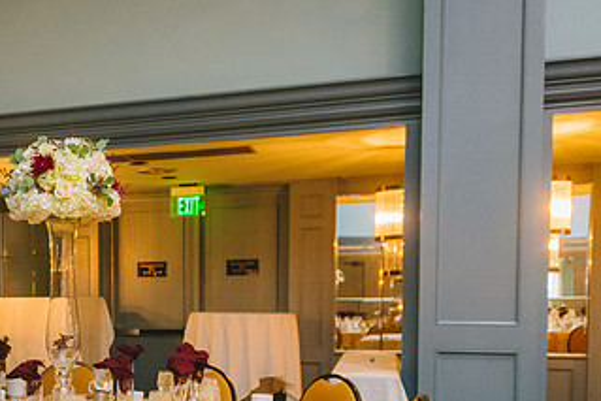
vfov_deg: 25.4
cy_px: 345
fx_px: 868
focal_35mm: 52
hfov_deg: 35.4
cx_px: 32
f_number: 3.5
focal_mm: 24
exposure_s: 1/160
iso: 3200
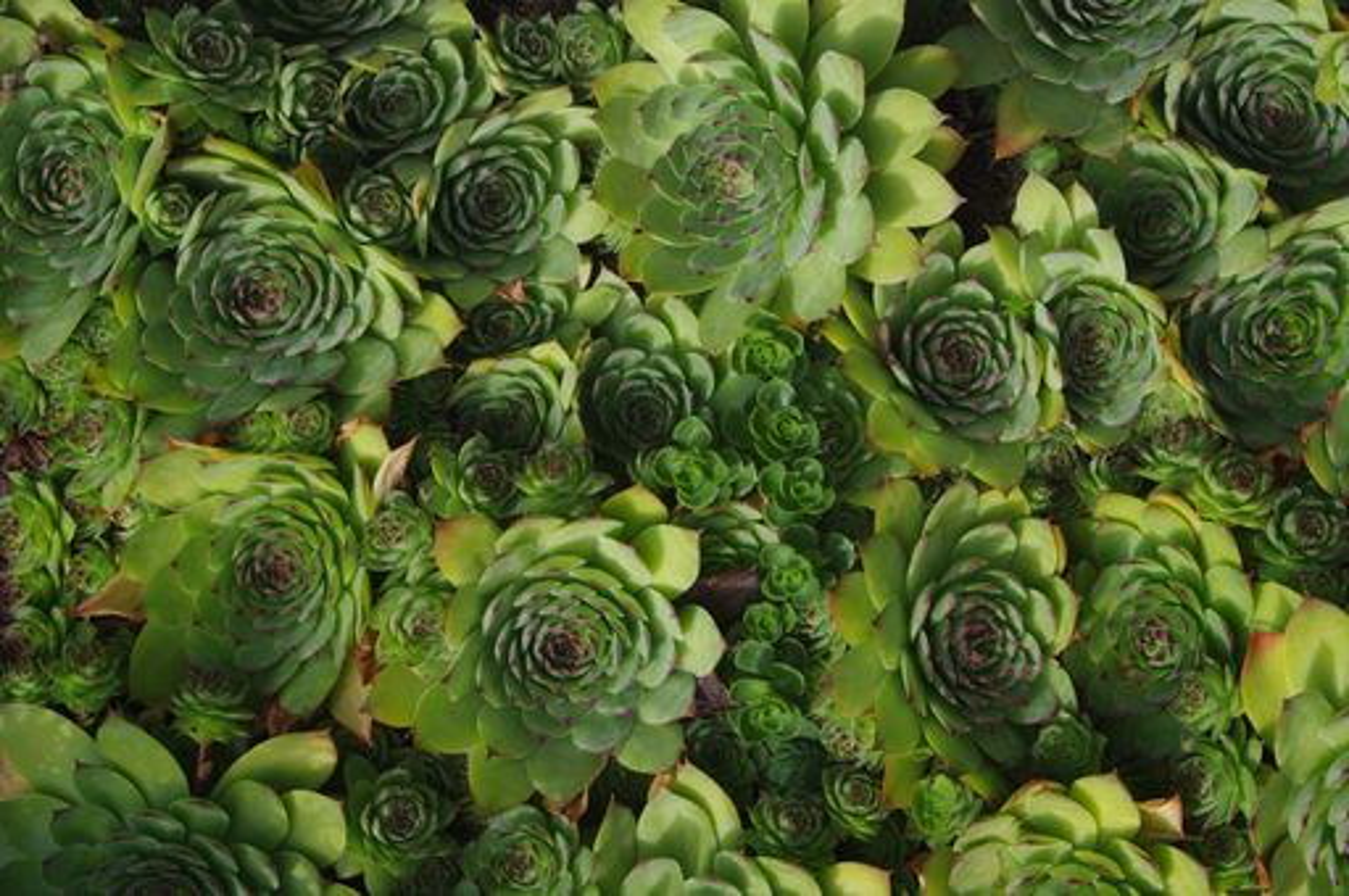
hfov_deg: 25.7
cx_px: 674
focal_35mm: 79
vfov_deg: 17.2
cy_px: 448
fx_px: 2957
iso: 100
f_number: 6.3
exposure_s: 1/200
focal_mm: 53
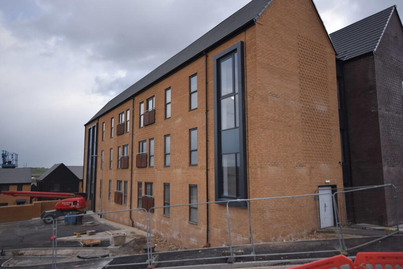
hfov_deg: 70.4
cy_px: 134
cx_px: 202
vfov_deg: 50.5
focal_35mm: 26
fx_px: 286
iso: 200
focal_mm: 17
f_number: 5.3
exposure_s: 1/800
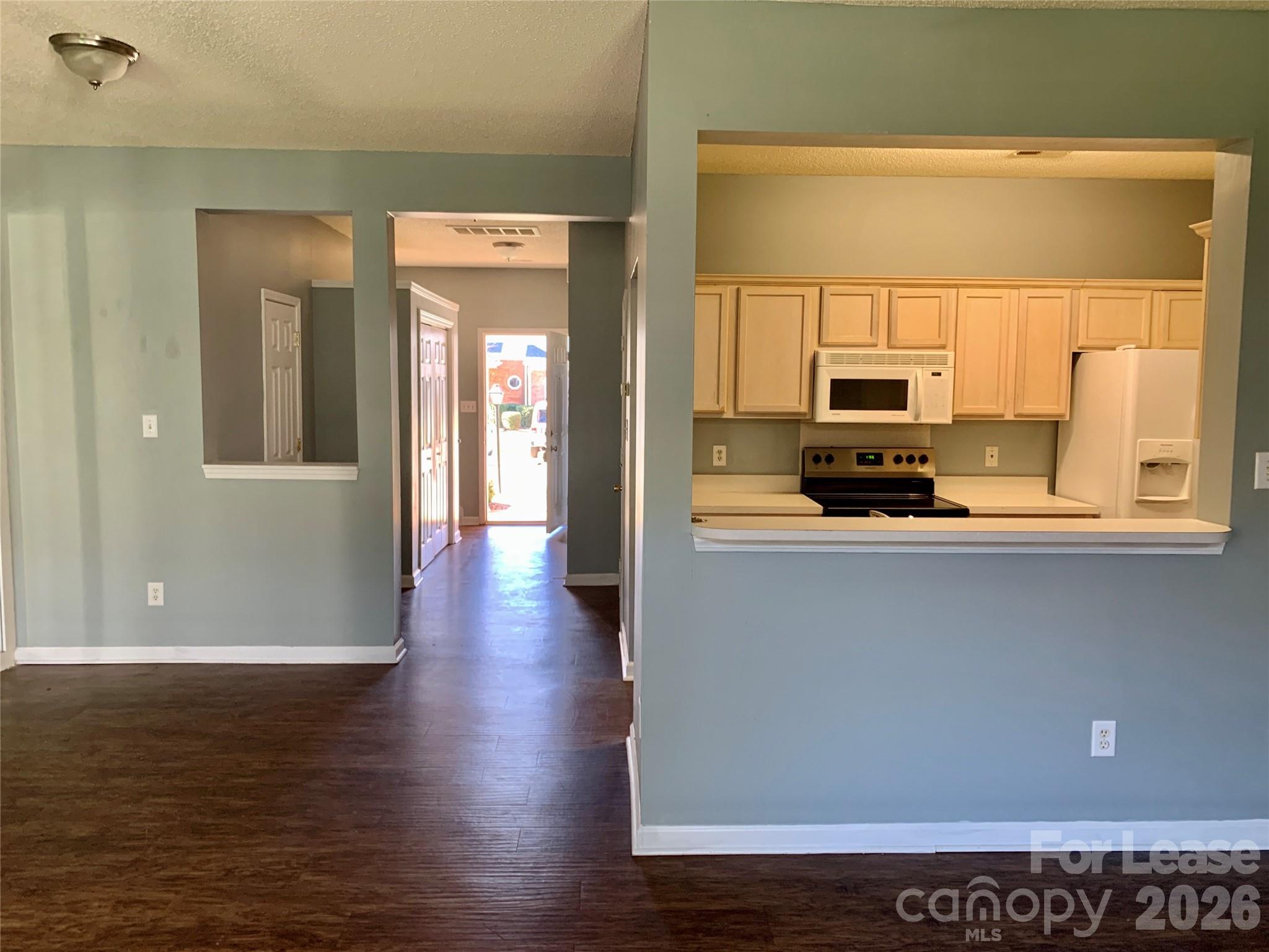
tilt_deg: -4.4
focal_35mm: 26
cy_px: 476
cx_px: 634
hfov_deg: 67.3
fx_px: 953
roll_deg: -0.3
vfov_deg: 53.1
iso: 125
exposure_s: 1/60
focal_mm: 4.25
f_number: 1.8
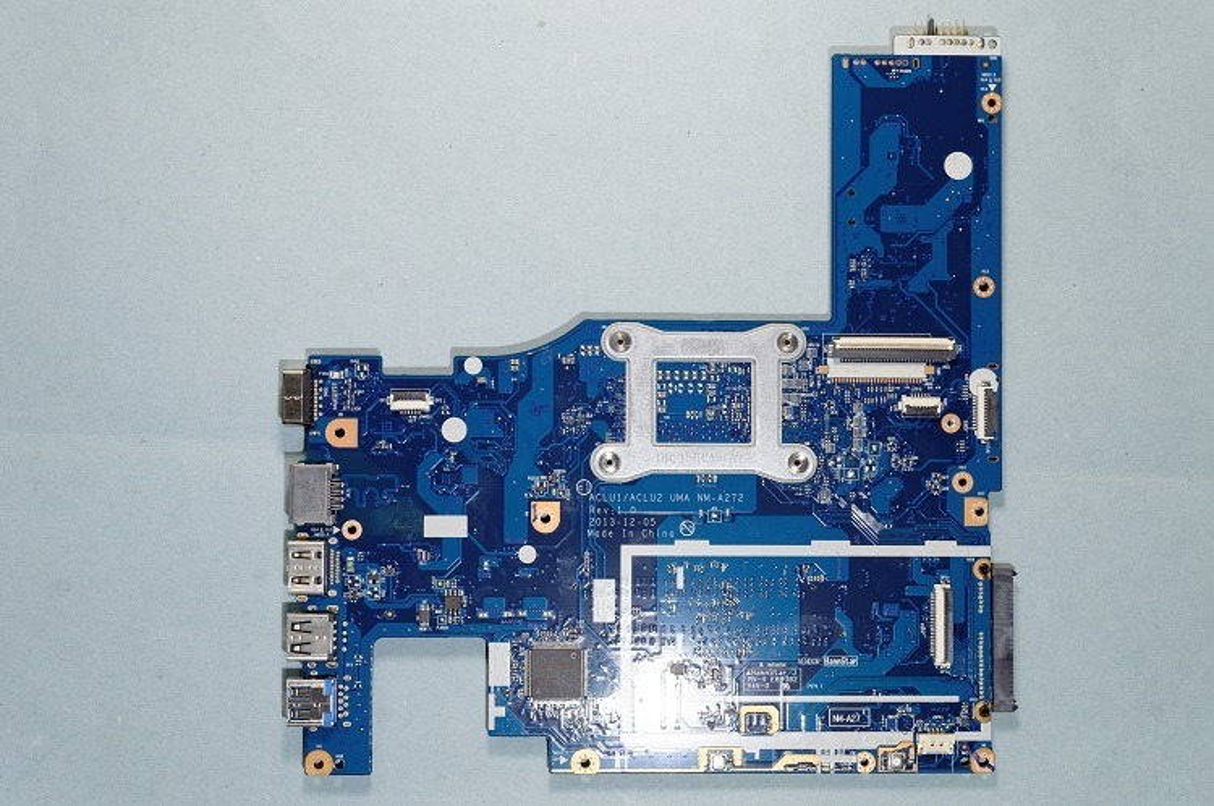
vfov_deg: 29.8
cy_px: 403
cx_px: 607
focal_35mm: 45
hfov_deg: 43.7
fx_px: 1516
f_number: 8
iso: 100
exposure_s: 1/6
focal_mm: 30
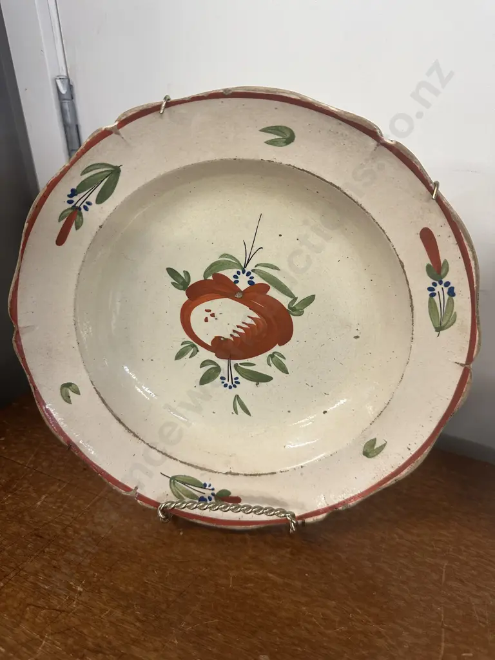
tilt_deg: -30.2
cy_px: 330
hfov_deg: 56.8
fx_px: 458
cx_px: 248
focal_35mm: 24
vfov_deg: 71.6
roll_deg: +0.0
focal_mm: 6.86
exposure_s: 1/100
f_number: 1.78
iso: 200
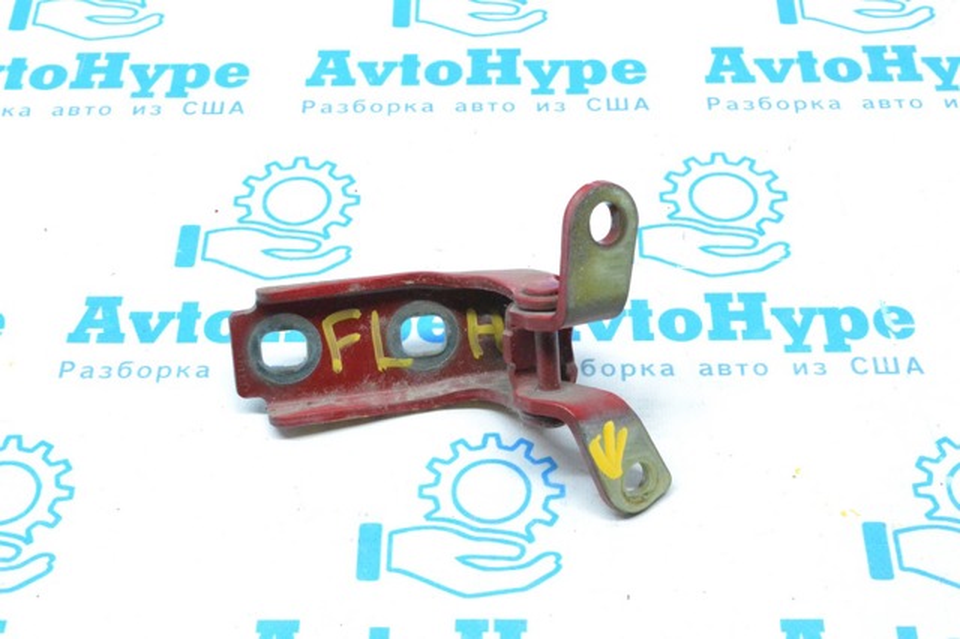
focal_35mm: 66
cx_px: 480
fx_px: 1759
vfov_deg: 20.6
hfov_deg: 30.5
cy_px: 320
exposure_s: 1/125
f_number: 11
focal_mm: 44
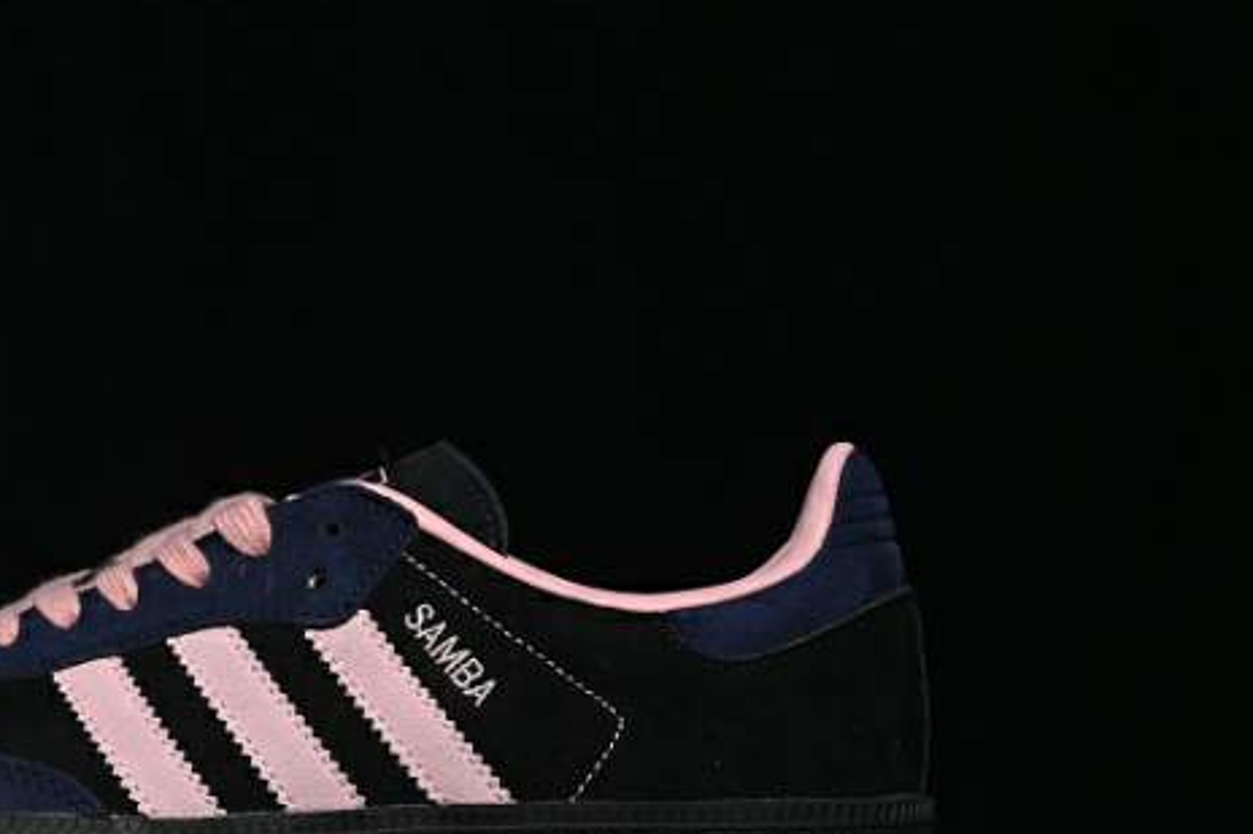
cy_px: 510
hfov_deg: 17.3
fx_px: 4105
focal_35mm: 118
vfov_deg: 11.6
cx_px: 305
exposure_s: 1/60
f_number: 6.3
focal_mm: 50
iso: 160
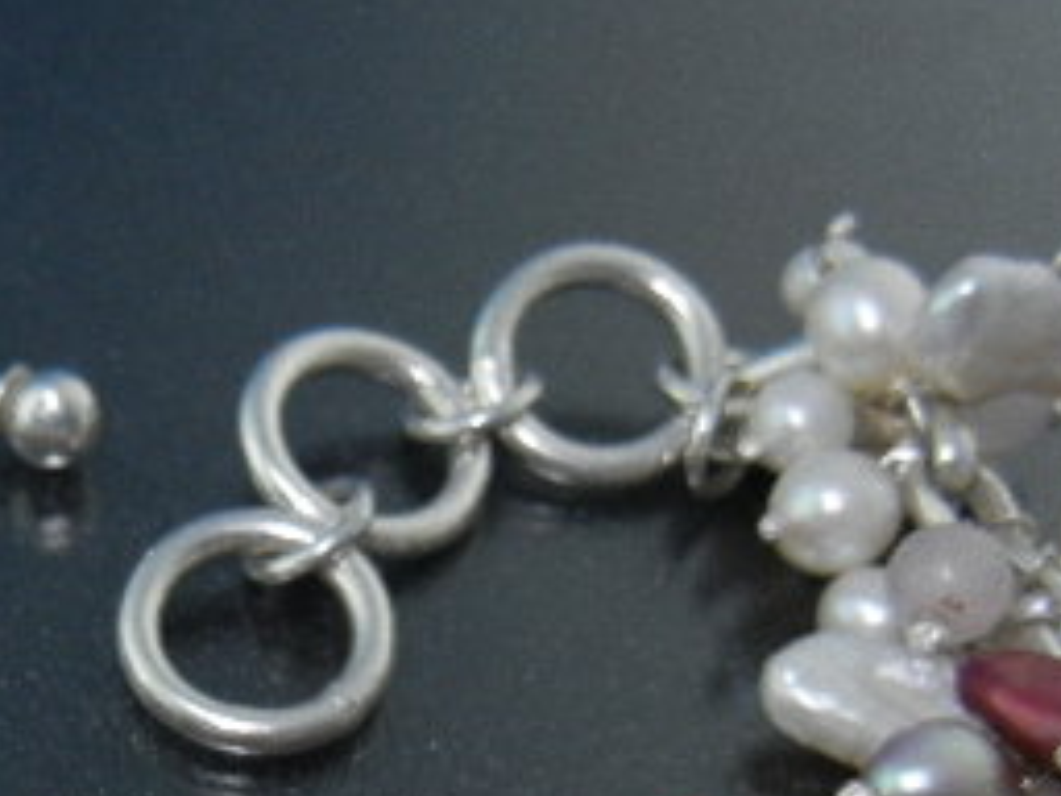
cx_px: 191
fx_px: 2299
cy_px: 854
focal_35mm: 75
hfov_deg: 25.5
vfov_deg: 18.9
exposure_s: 1/30
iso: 407
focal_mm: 5.4
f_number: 7
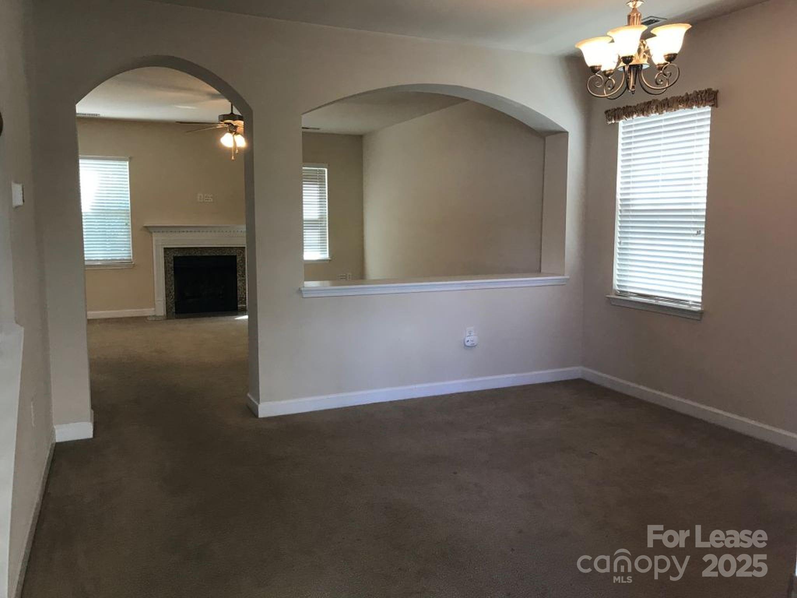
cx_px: 398
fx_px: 645
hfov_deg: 63.4
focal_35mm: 28
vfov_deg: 49.7
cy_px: 299
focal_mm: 3.99
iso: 25
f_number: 1.8
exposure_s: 1/40
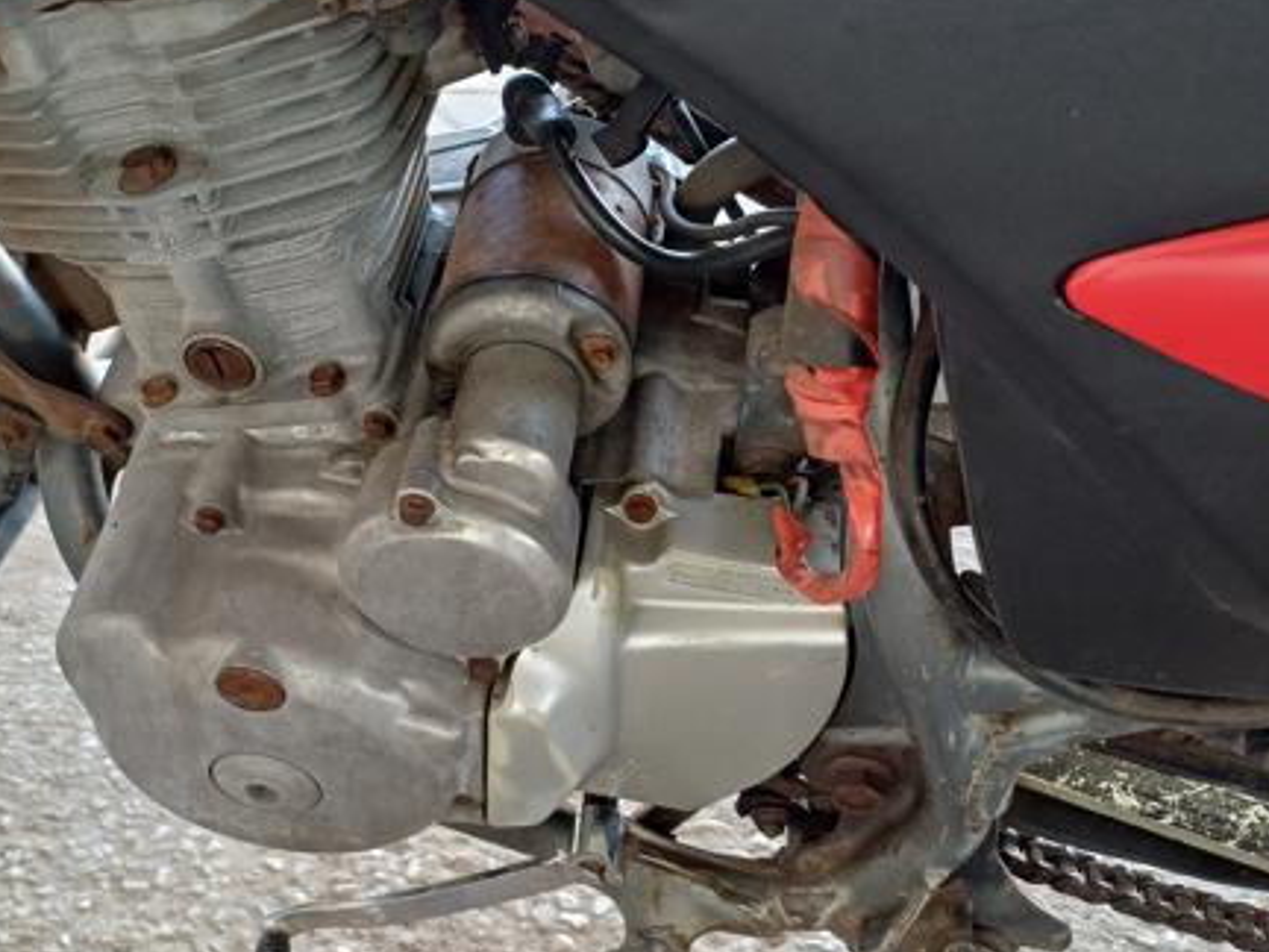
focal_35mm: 37
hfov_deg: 49.8
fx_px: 1356
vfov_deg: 38.6
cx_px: 502
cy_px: 403
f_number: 1.8
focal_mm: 4.65
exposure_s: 1/50
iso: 160
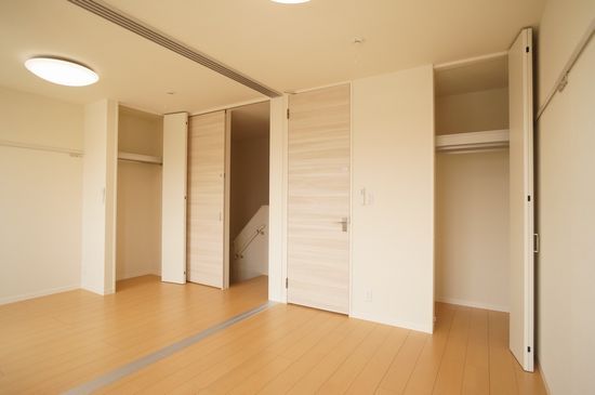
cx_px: 298
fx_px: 396
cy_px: 198
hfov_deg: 73.8
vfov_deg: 53.0
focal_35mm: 24
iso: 800
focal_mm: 16
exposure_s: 1/640
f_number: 3.5
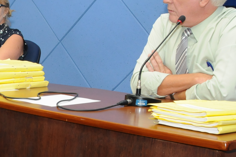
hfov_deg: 21.2
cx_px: -76
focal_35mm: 86
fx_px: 565
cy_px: 129
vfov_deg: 15.7
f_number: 7.1
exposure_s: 1/60
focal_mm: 21
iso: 800
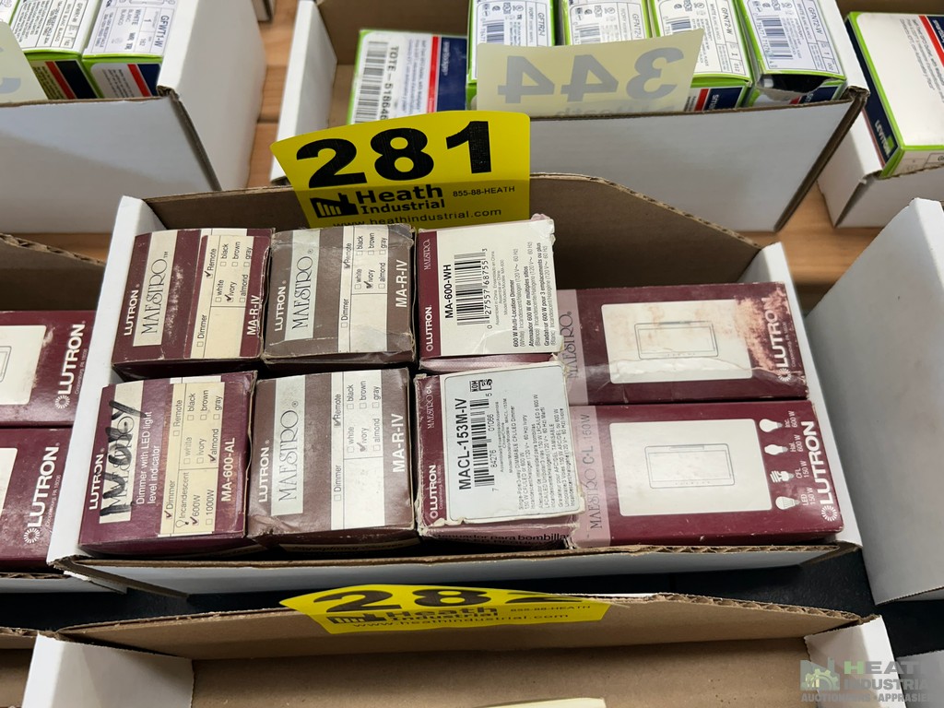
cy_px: 354
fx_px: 709
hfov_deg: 67.3
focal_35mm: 26
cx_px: 472
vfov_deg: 53.1
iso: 64
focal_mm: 5.7
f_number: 1.5
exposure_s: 1/120
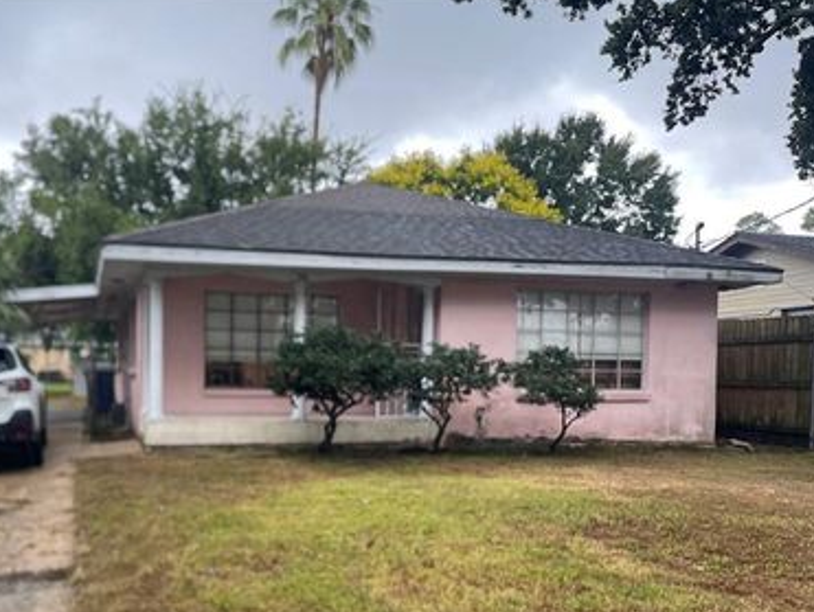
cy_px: 400
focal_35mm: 35
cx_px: 287
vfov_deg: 40.3
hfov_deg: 51.8
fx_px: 824
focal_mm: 4.2
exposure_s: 1/121
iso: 80
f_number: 1.6
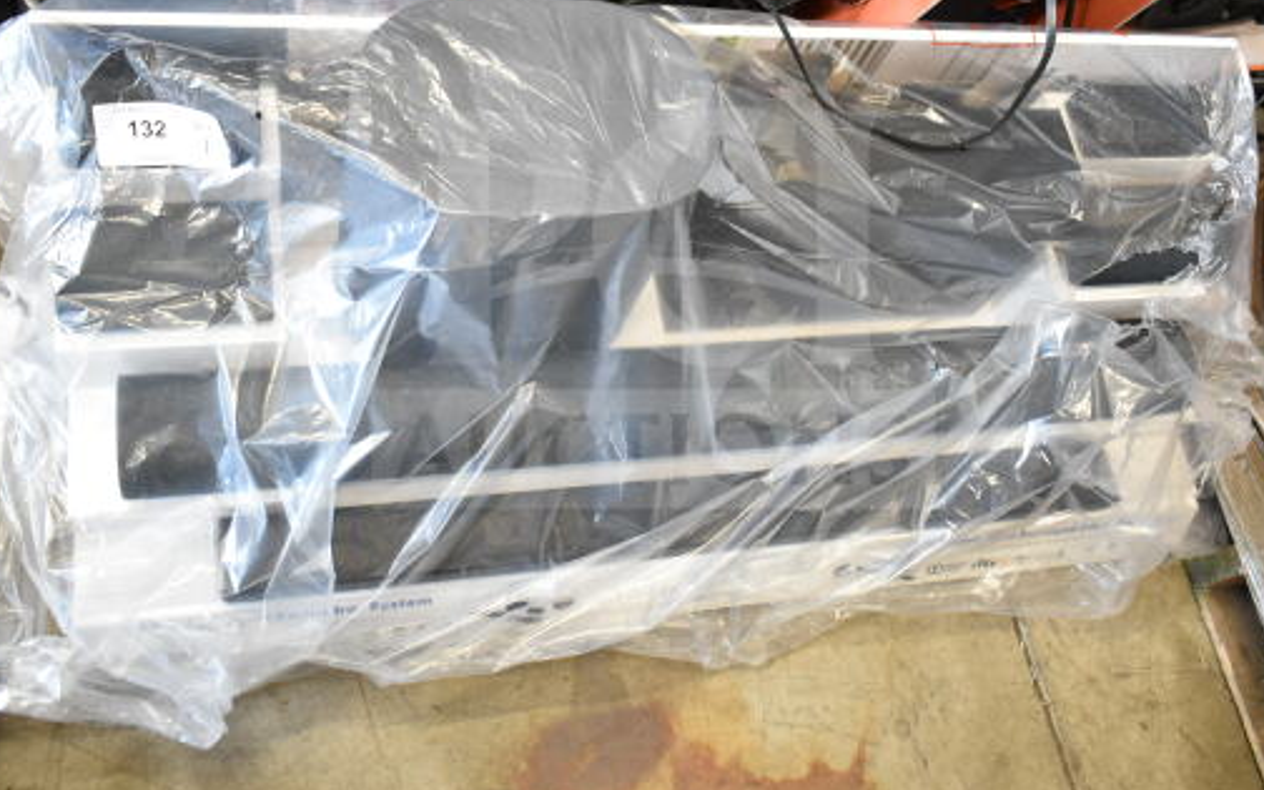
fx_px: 1275
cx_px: 652
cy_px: 310
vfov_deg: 34.3
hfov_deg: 52.7
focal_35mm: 37
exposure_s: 1/40
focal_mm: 20
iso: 1600
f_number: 3.5
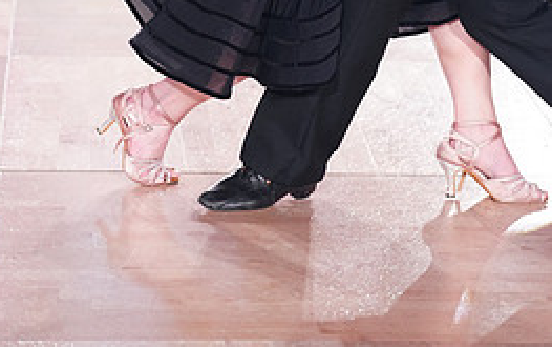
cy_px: -185
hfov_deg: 10.8
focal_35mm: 193
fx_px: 2907
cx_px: 396
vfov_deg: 6.7
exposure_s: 1/500
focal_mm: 86
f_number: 2.8
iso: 2000
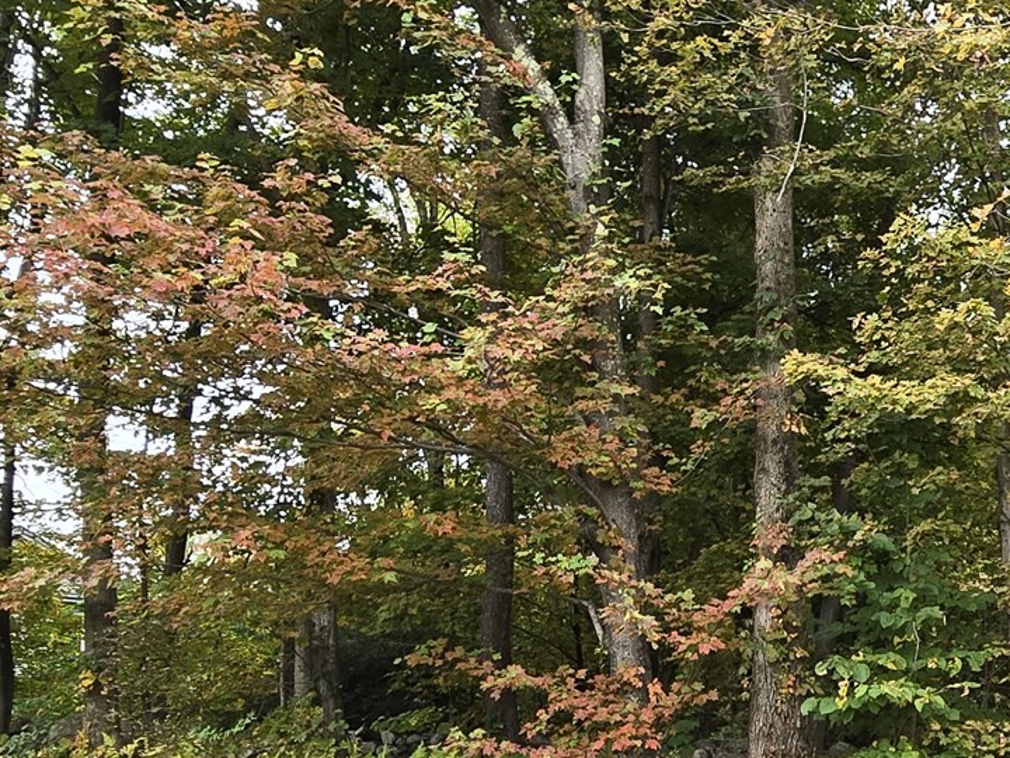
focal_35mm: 37
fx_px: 1080
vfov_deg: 36.8
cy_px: 646
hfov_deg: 44.7
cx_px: 941
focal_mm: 2.2
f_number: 2.2
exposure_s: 1/230
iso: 50
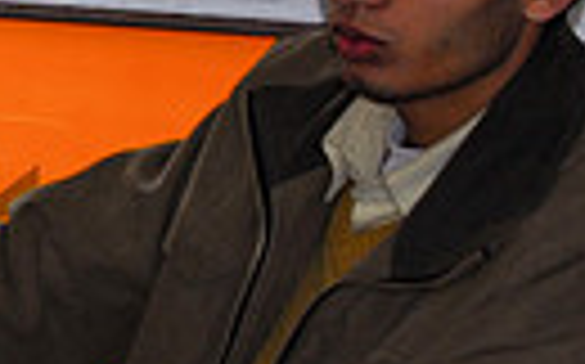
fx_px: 5018
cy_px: -288
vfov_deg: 4.1
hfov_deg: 6.5
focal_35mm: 315
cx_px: -621
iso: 100
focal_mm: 46
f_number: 11
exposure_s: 1/30
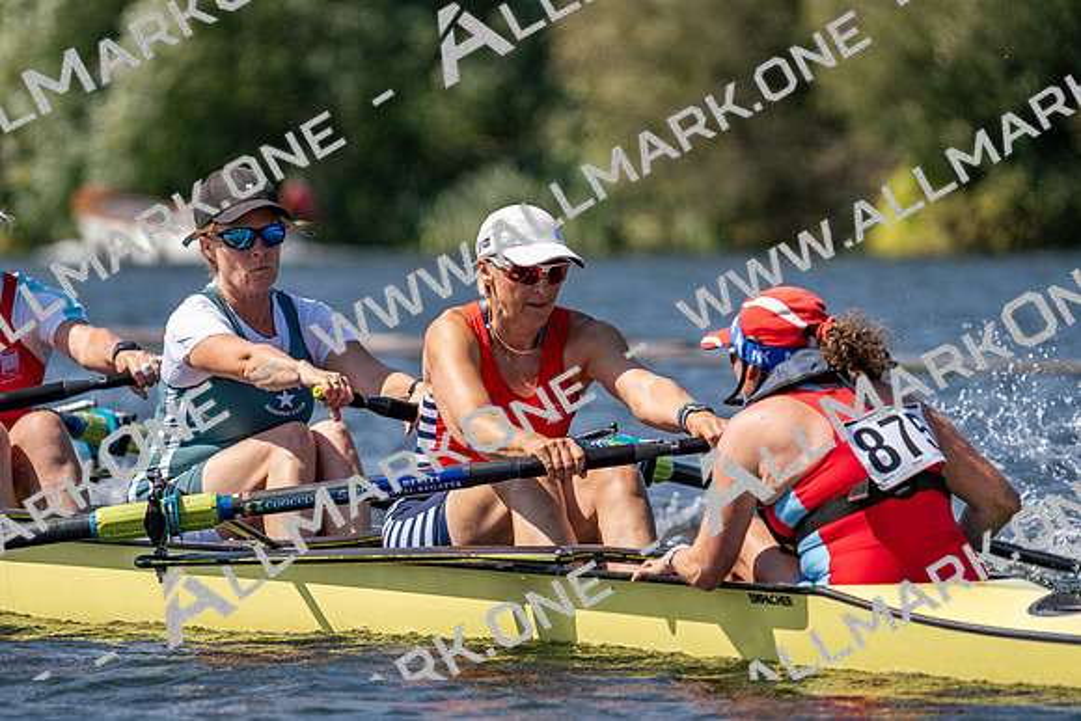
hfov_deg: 5.7
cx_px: 540
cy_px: 360
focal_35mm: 359
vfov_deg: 3.8
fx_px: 10782
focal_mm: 359
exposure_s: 1/2000
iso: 250
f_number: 6.3
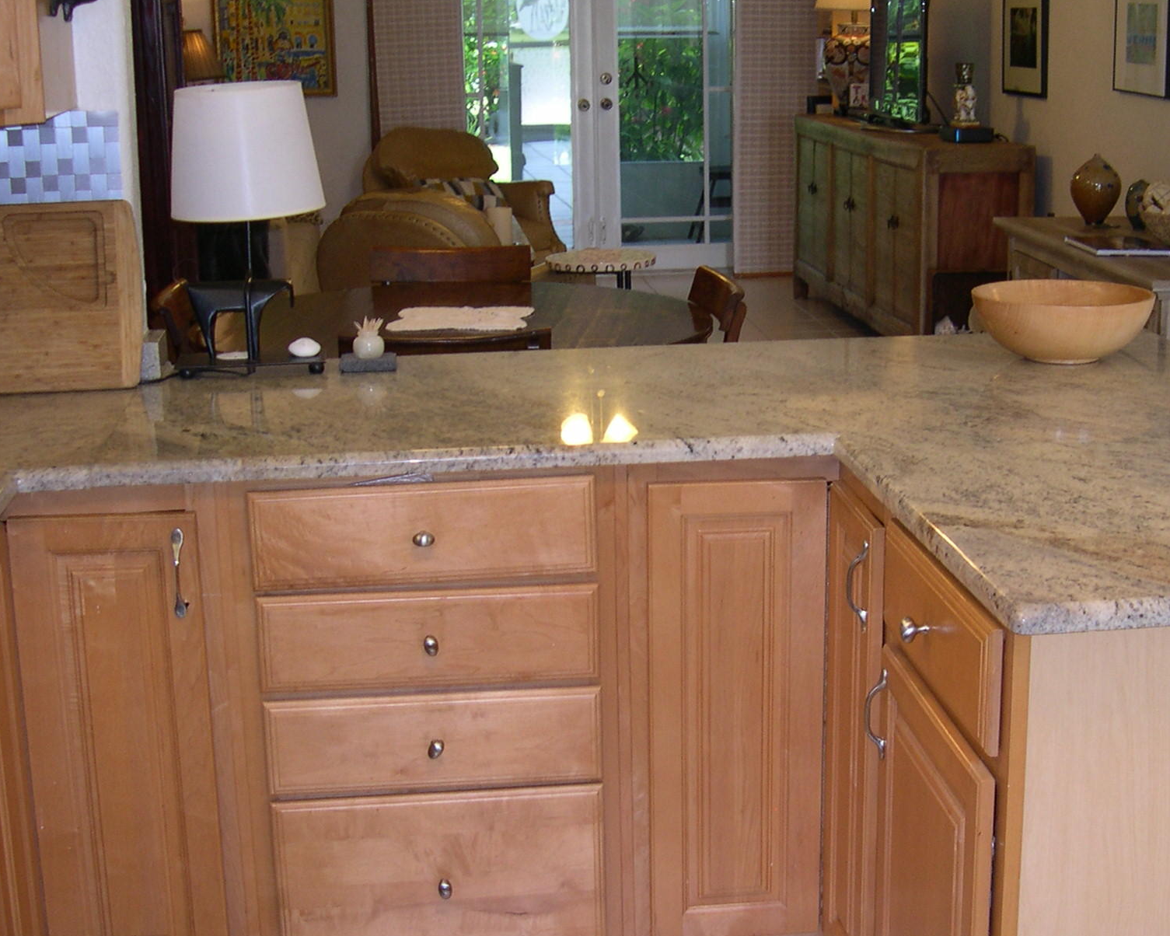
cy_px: 497
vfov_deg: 27.1
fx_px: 1939
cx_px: 749
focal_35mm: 56
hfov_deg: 33.4
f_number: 2.8
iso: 100
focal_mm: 8
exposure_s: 1/30
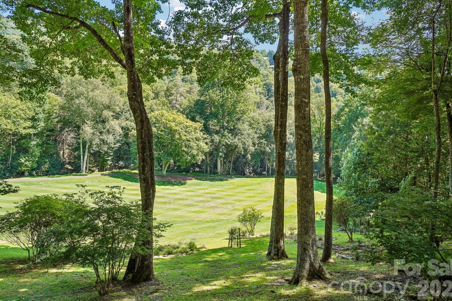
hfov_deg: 78.6
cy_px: 147
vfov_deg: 57.2
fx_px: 276
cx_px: 231
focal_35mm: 22
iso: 100
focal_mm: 14
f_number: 8
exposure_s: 1/40
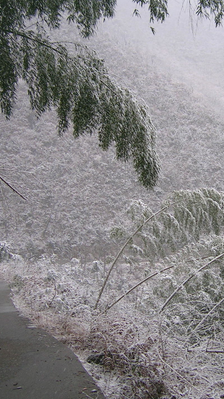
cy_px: 199
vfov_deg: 39.2
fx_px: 560
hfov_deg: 22.1
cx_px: 197
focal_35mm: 53
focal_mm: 5.5
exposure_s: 1/188
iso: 50
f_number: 2.8
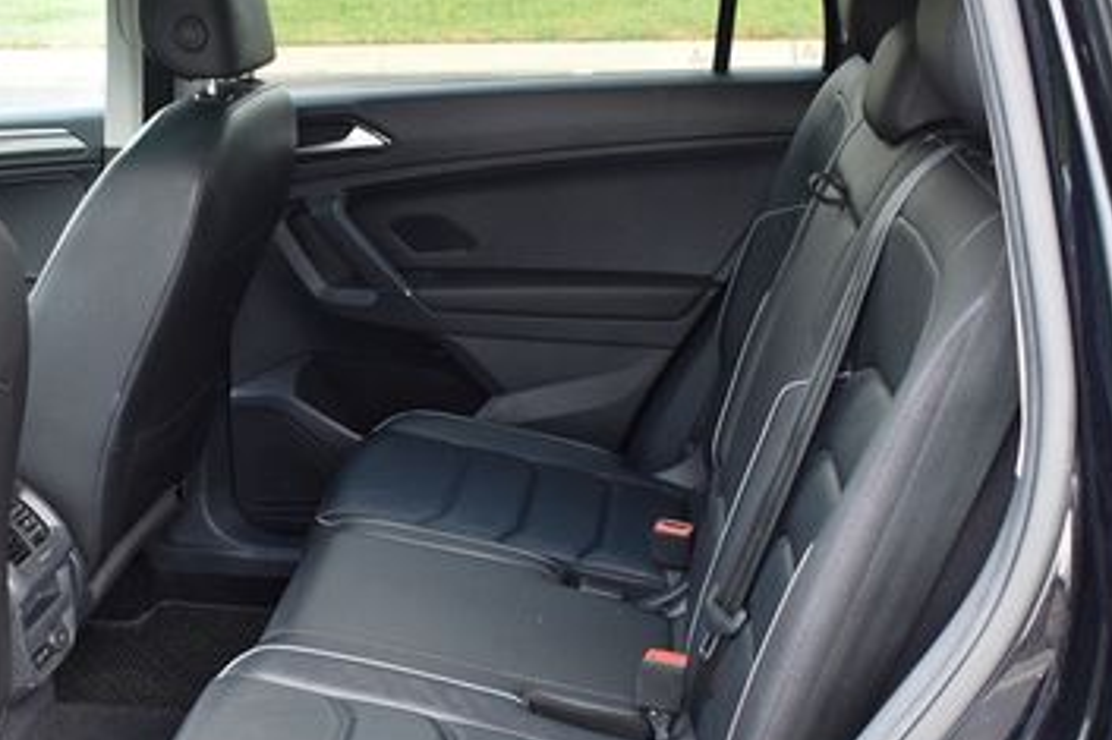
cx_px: 441
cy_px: 439
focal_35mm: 49
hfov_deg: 40.2
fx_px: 1513
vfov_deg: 27.4
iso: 400
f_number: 3.5
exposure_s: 1/250
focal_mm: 18
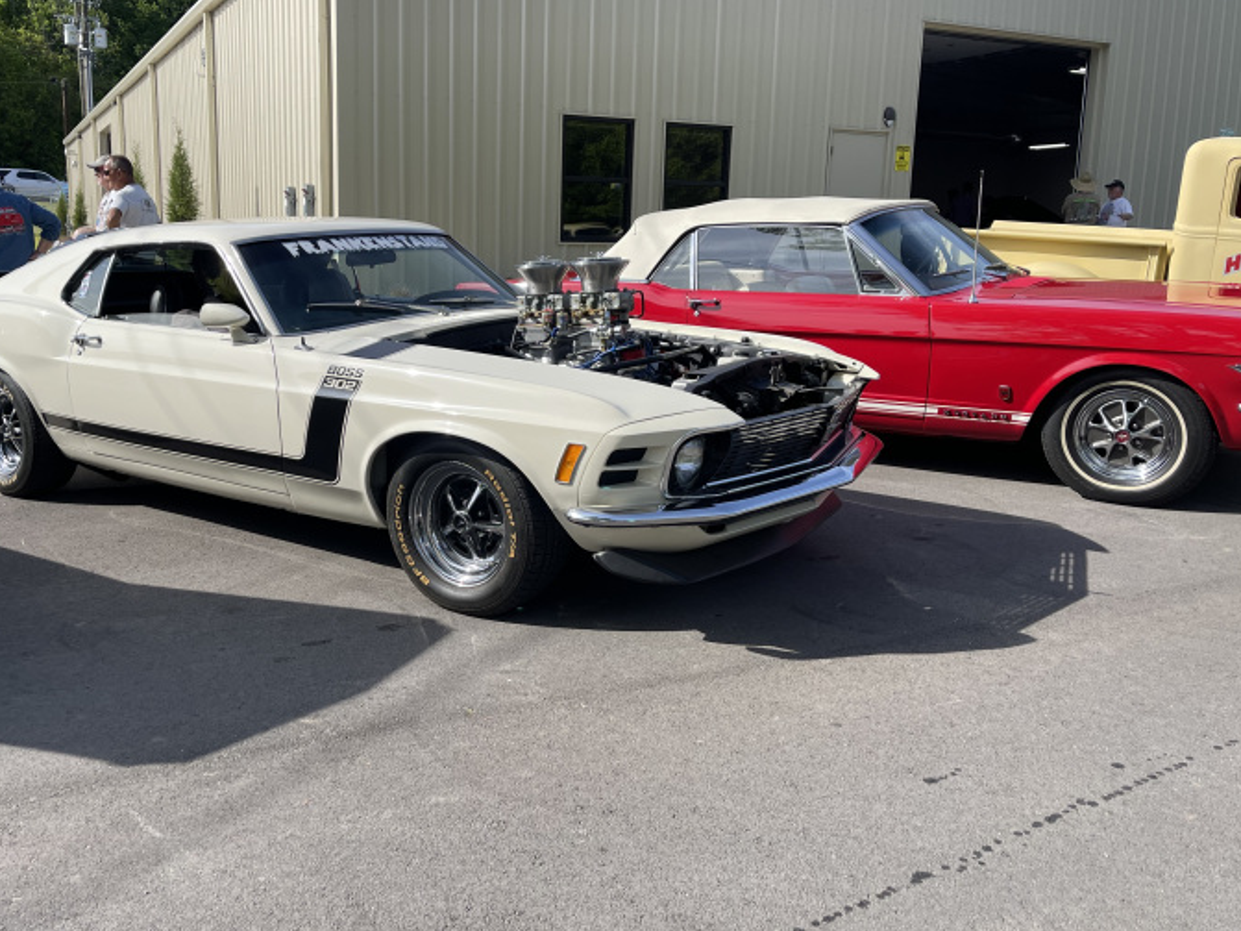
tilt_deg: -9.9
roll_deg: +0.0
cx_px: 523
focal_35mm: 31
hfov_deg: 58.1
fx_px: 1111
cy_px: 450
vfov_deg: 45.4
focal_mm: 5.1
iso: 32
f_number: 1.6
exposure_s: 1/2597
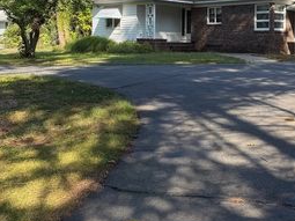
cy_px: 45
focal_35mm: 47
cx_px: 268
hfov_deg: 37.6
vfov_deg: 30.1
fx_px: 400
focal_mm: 6.76
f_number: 1.78
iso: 80
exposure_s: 1/1585
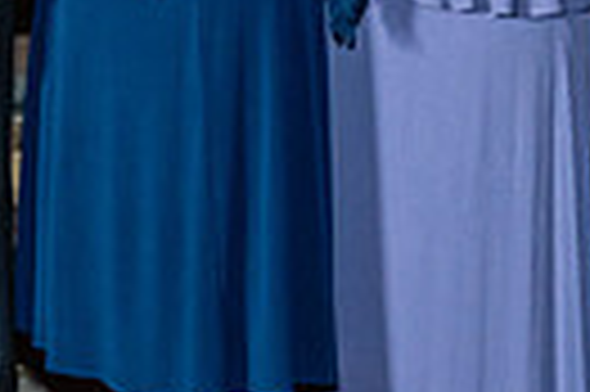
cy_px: -97
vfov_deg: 8.2
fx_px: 2717
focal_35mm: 166
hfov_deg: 11.5
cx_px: -453
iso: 1000
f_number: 2.8
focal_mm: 35
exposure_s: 1/160
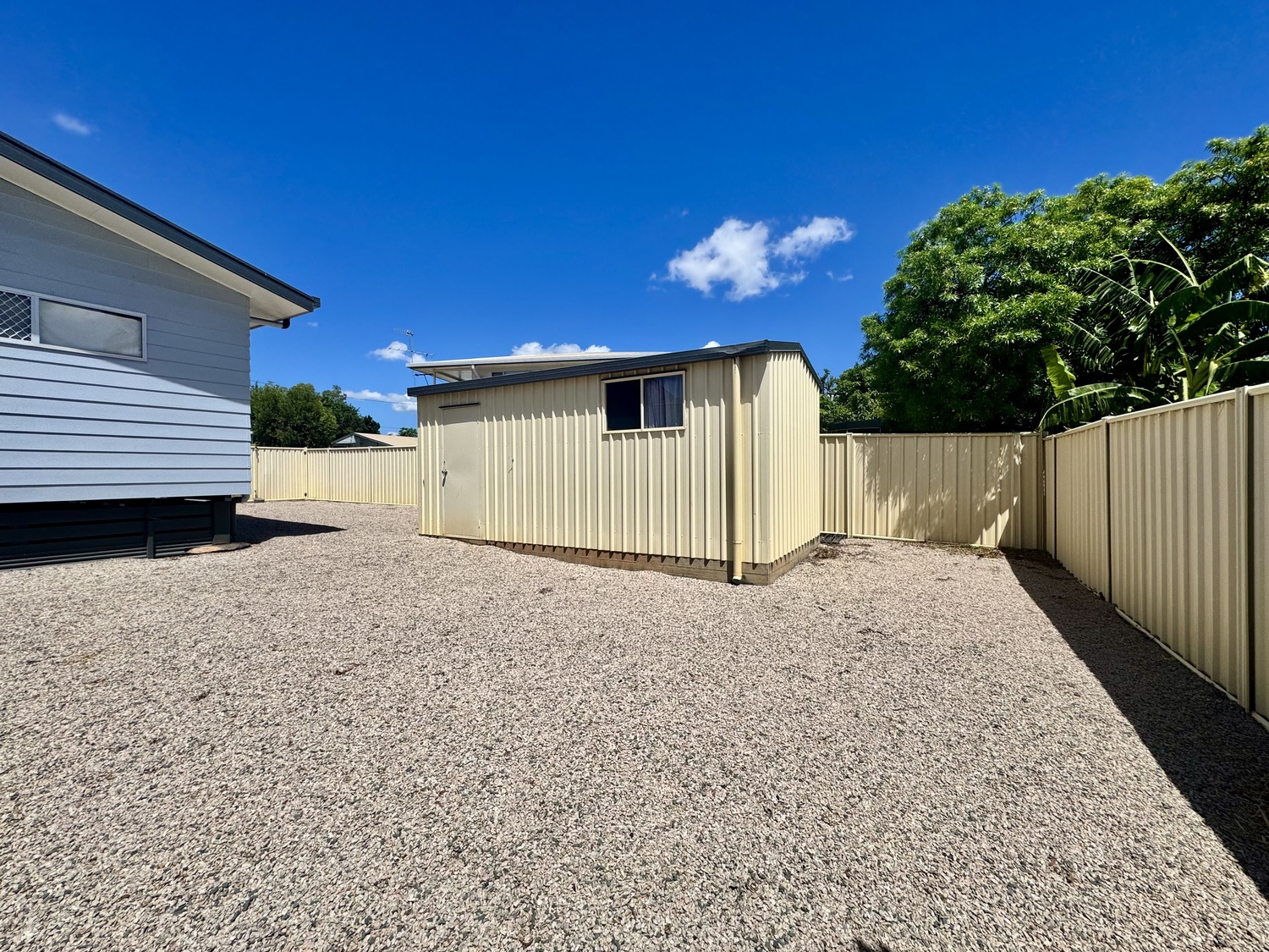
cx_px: 634
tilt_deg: +0.6
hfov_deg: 102.1
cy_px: 476
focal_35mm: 14
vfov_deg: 85.7
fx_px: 513
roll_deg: +0.7
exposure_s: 1/3906
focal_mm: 2.22
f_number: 2.2
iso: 50
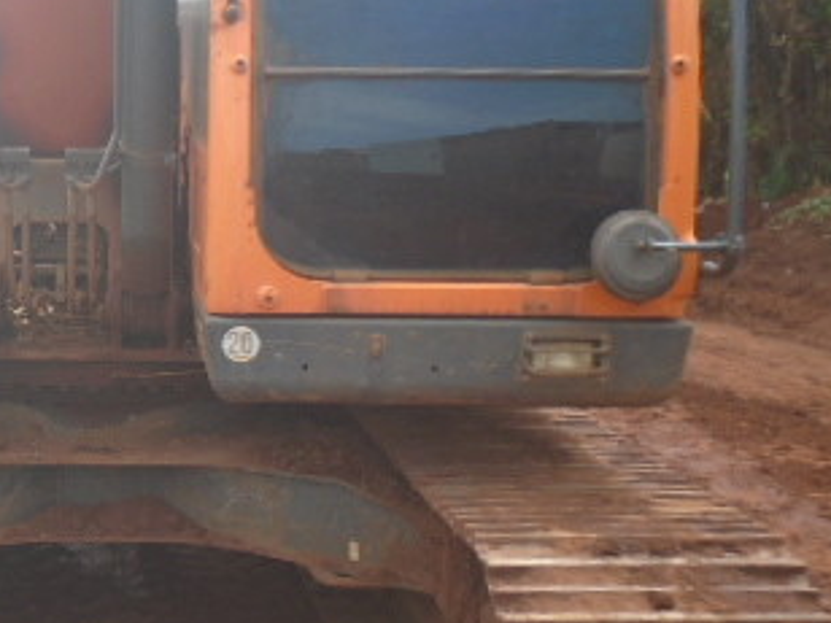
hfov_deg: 33.6
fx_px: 1296
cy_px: 291
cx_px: 78
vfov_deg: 27.0
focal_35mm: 54
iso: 100
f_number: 3.2
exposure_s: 1/320
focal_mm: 4.6
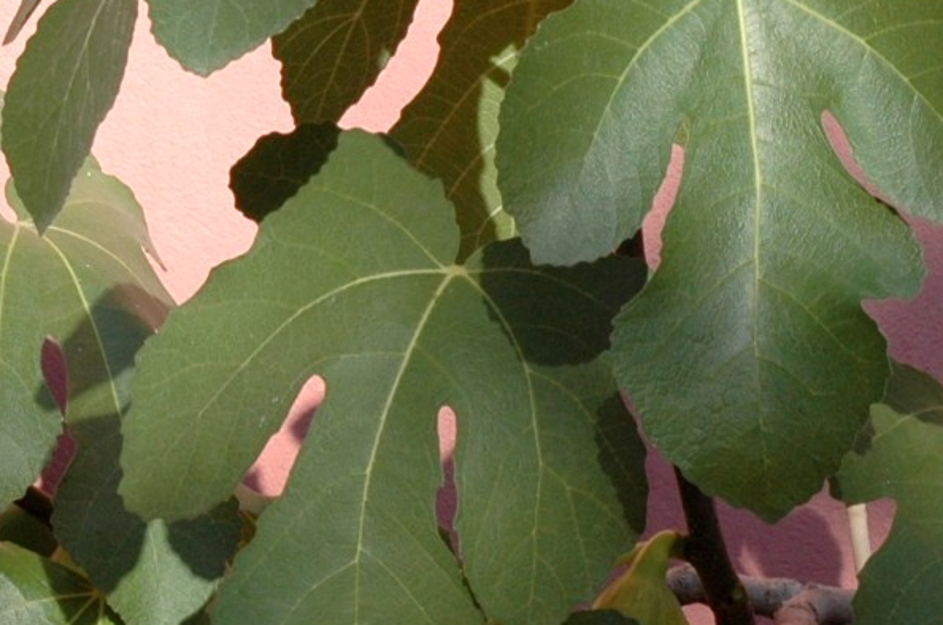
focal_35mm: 215
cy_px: 400
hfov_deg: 9.6
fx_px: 5623
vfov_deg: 6.4
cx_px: 505
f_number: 7.1
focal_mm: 38
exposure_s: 1/200
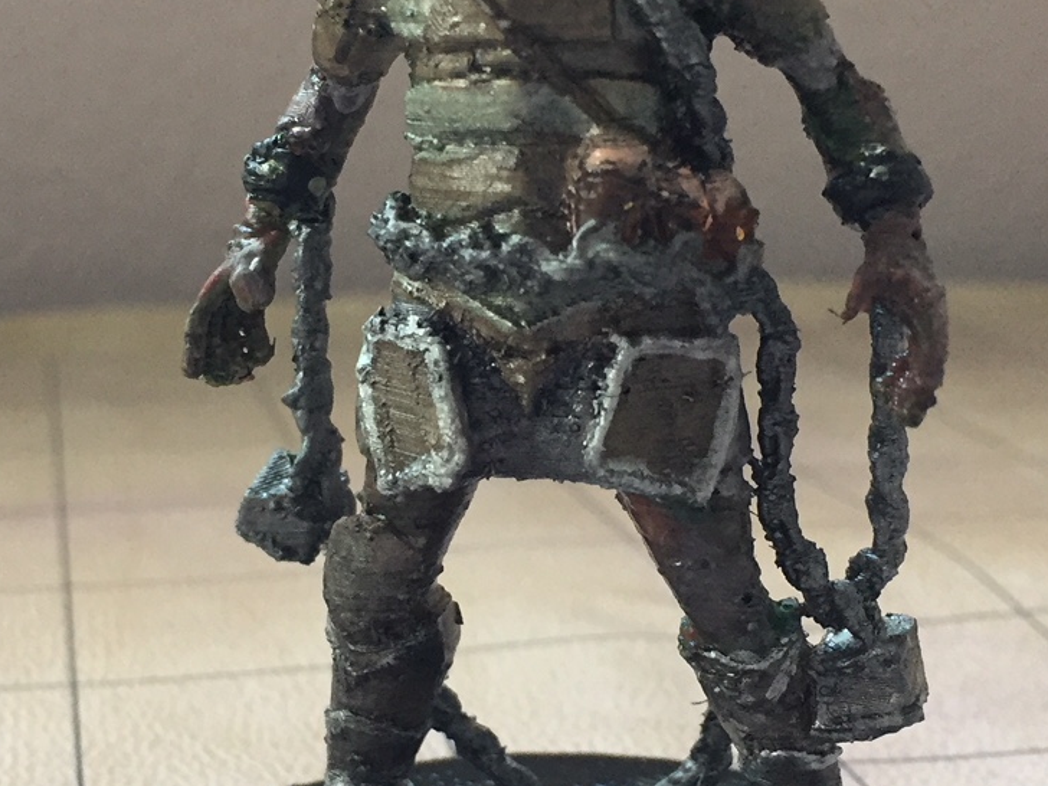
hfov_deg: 29.7
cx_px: 399
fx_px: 1968
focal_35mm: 65
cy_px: 443
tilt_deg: -13.4
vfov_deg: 22.6
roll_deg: -1.3
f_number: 2.2
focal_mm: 4.15
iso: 100
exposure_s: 1/30
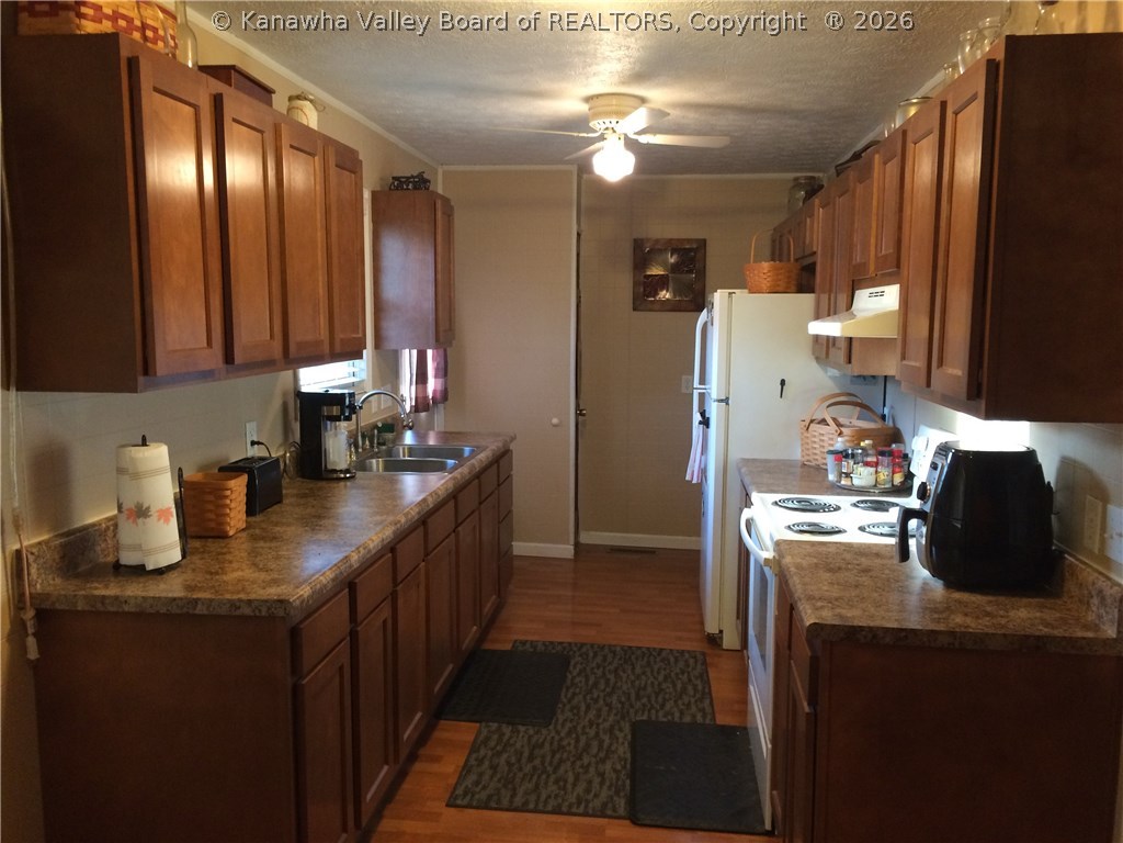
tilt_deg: -6.2
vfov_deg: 48.2
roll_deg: +0.6
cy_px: 422
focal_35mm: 29
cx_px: 562
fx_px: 941
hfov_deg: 61.7
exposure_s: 1/30
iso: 200
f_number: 2.2
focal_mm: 4.15
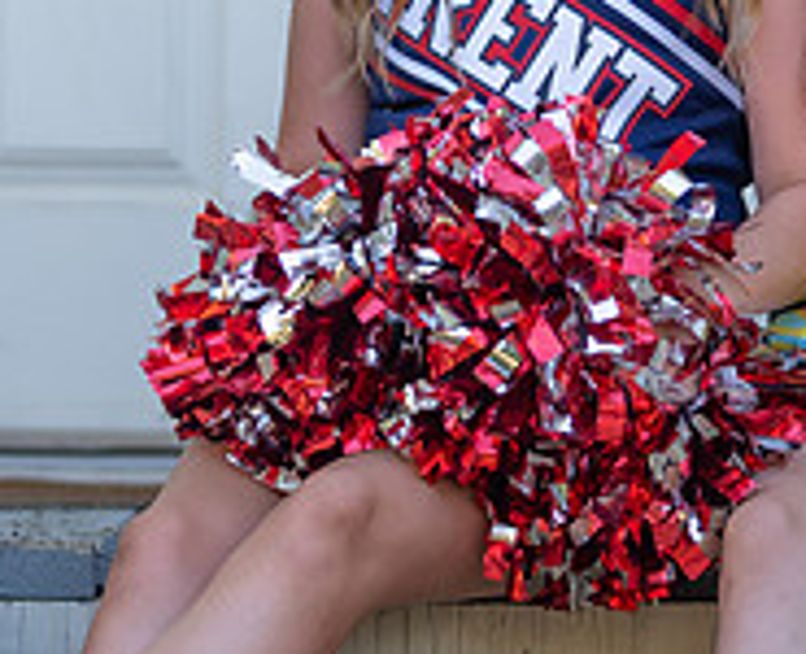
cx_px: 544
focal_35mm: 337
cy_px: 268
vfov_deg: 4.6
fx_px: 8082
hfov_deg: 5.7
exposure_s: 1/320
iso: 125
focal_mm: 94
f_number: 2.8
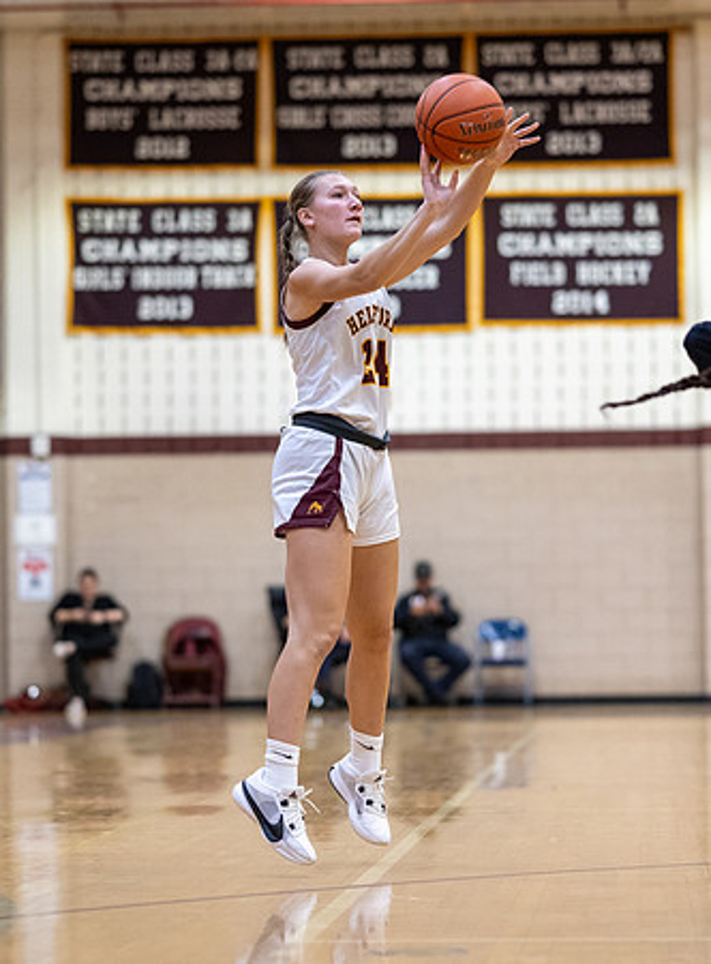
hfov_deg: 9.9
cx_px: 363
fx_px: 4088
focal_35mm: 148
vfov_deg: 13.4
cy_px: 484
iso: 1600
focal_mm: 85
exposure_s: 1/1250
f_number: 1.8
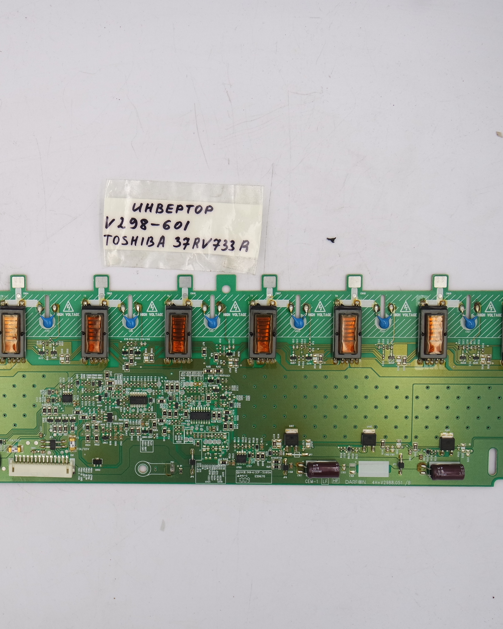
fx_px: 986
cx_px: 153
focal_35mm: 53
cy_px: 313
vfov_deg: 35.4
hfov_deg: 28.4
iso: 160
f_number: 5.6
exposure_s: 1/100
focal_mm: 14
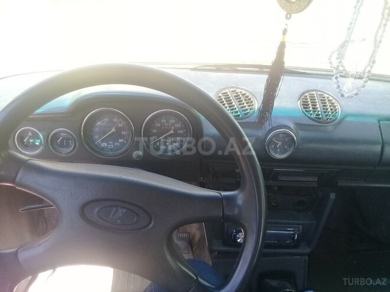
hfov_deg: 58.4
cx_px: 195
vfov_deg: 45.4
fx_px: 349
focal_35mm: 31
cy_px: 146
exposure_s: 1/100
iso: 64
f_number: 2.2
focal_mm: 3.3
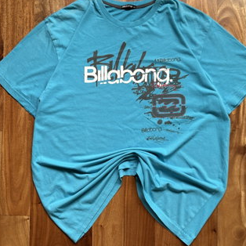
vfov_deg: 42.8
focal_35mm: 39
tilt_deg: -87.5
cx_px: 132
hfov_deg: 42.8
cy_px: 117
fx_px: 314
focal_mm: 5.96
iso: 125
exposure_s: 1/89
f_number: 1.6
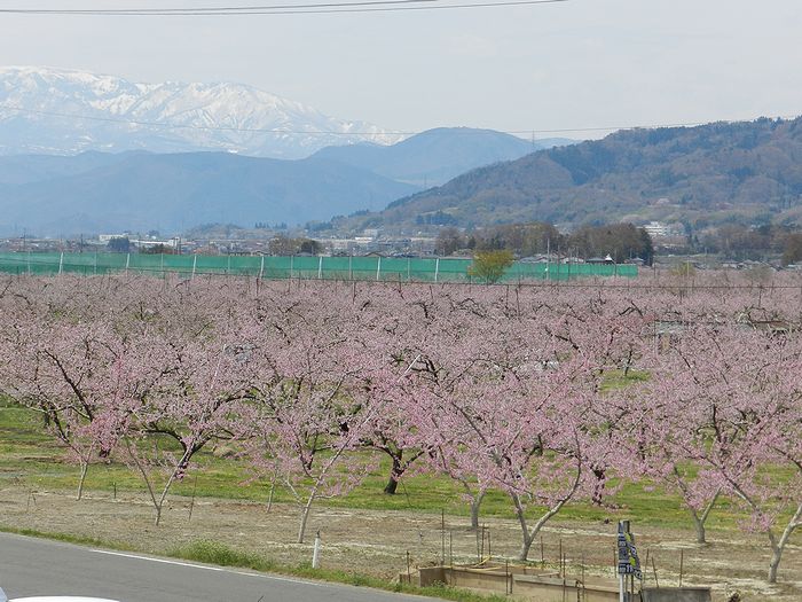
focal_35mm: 160
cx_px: 401
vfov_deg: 9.3
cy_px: 301
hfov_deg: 12.3
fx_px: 3707
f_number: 5.3
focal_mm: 28.4
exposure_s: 1/800
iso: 160
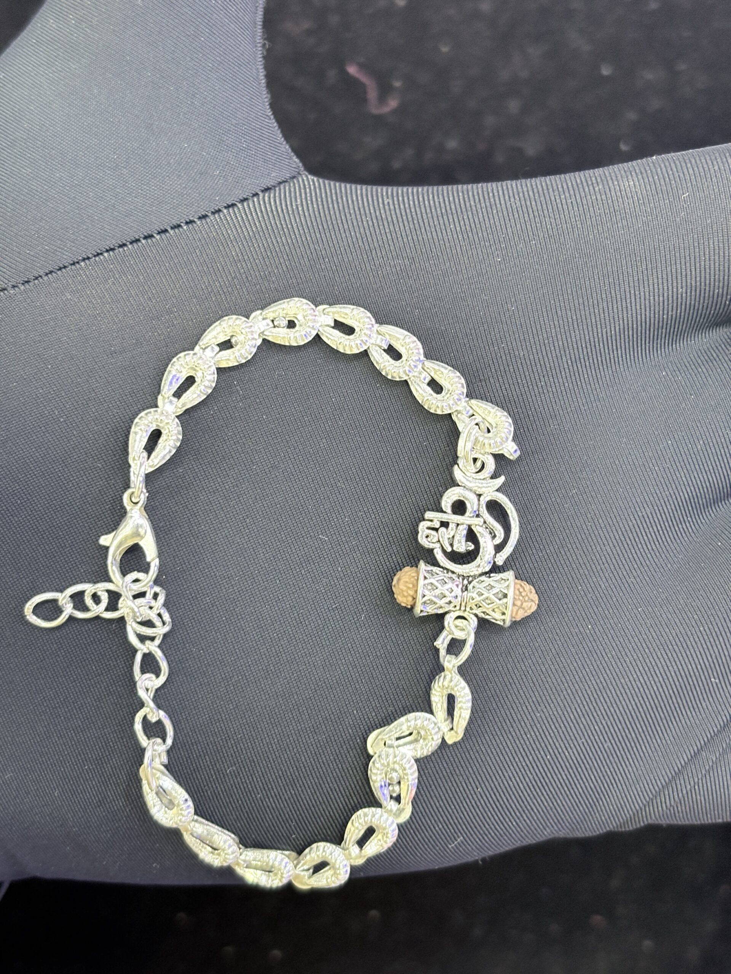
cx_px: 366
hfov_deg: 28.0
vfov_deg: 36.8
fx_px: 1464
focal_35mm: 52
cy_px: 487
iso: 125
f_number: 1.6
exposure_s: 1/33
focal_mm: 5.96
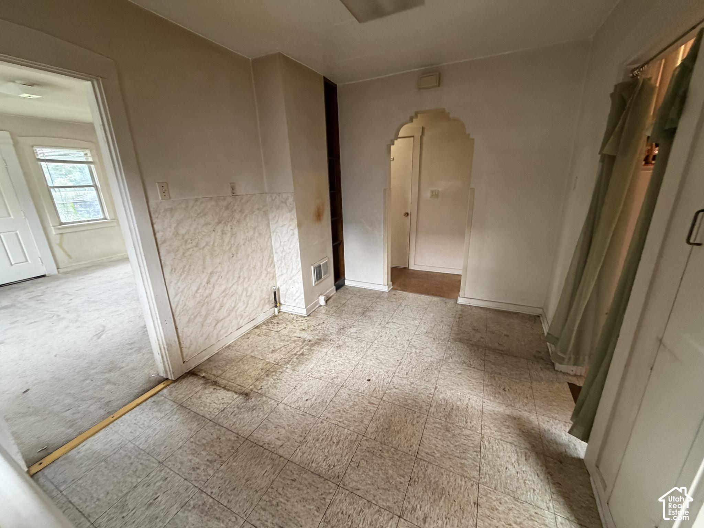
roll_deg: +2.9
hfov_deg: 102.1
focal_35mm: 14
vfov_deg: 85.7
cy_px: 264
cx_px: 352
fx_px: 285
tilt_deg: -14.2
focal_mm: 2.22
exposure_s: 1/60
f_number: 2.2
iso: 400
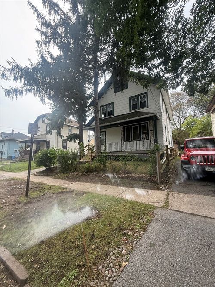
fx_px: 116
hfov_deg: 85.7
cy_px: 144
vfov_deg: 102.1
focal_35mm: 14
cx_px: 108
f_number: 2.2
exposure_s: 1/430
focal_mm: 2.22
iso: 64
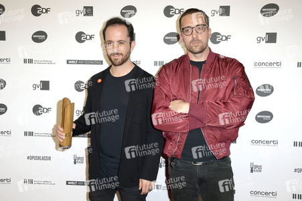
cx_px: 151
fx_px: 402
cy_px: 100
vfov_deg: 28.0
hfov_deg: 41.1
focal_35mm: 48
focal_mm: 48
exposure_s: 1/200
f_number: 5.6
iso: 640
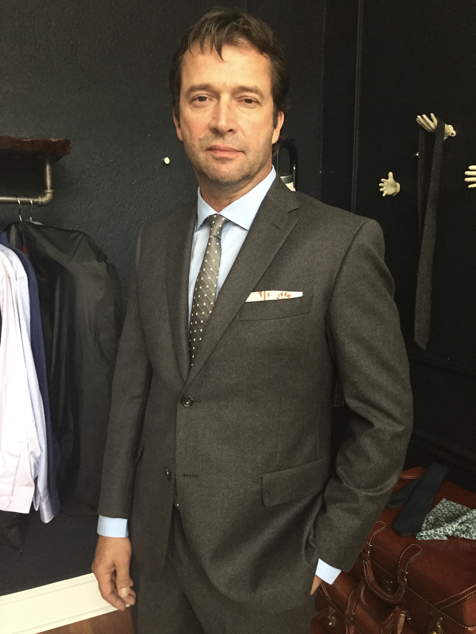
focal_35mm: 29
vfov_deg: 61.7
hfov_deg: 48.2
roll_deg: -0.6
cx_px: 238
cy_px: 317
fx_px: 532
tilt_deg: -9.1
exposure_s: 1/30
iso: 200
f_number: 2.2
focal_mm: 4.15
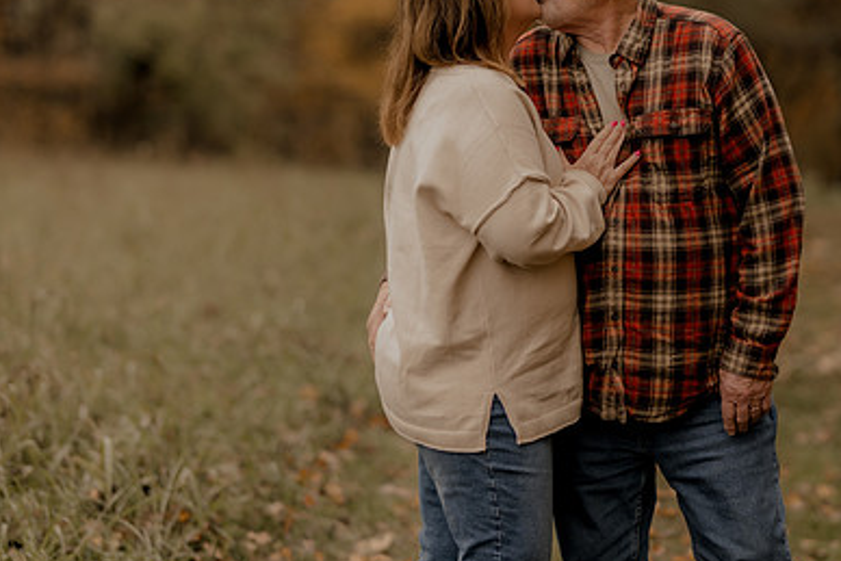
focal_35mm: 132
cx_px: 501
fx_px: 3085
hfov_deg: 15.5
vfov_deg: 10.4
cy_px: 196
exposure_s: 1/2500
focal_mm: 85
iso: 250
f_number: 1.8
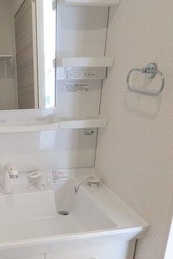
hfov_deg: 32.7
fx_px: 281
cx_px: 22
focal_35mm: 39
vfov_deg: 49.1
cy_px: 161
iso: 219
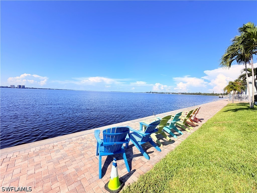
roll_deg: -2.1
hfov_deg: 102.1
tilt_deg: +0.3
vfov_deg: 85.7
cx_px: 128
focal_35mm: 14
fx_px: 104
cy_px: 96
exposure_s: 1/1001
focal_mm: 2.22
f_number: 2.2
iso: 20
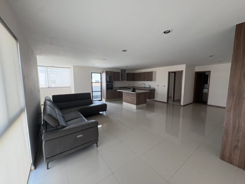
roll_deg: +0.6
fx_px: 99
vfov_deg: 85.7
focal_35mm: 14
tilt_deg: -5.8
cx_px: 122
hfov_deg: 102.1
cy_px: 92
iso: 125
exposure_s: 1/99
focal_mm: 2.22
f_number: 2.2
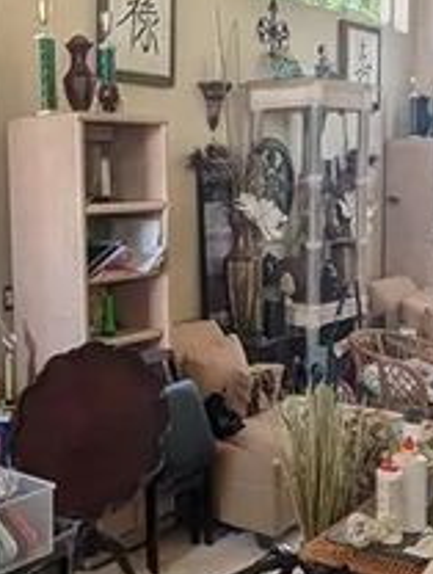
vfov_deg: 38.8
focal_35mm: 49
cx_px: 72
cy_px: 257
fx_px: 814
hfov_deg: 29.0
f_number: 1.7
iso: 57
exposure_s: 1/73.3
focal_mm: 2.02
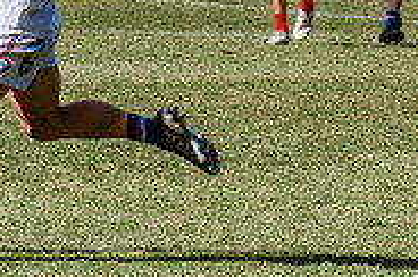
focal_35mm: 672
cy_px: -46
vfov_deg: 2.0
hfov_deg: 3.1
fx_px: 7789
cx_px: 64
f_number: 11
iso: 800
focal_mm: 170
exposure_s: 1/2000
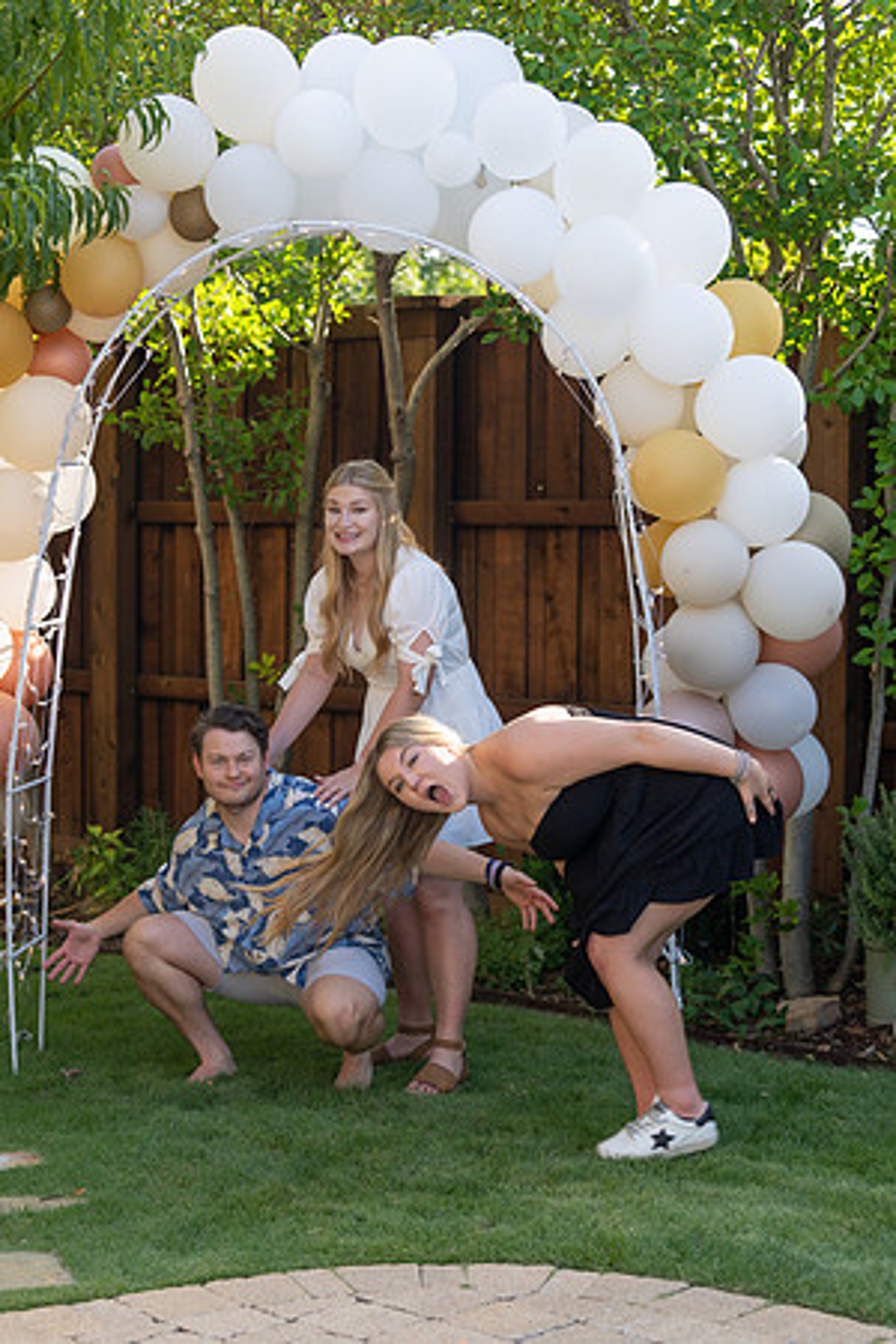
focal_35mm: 70
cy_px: 672
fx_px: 2613
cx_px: 448
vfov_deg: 28.8
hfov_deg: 19.5
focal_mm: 70
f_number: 3.5
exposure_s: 1/320
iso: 100
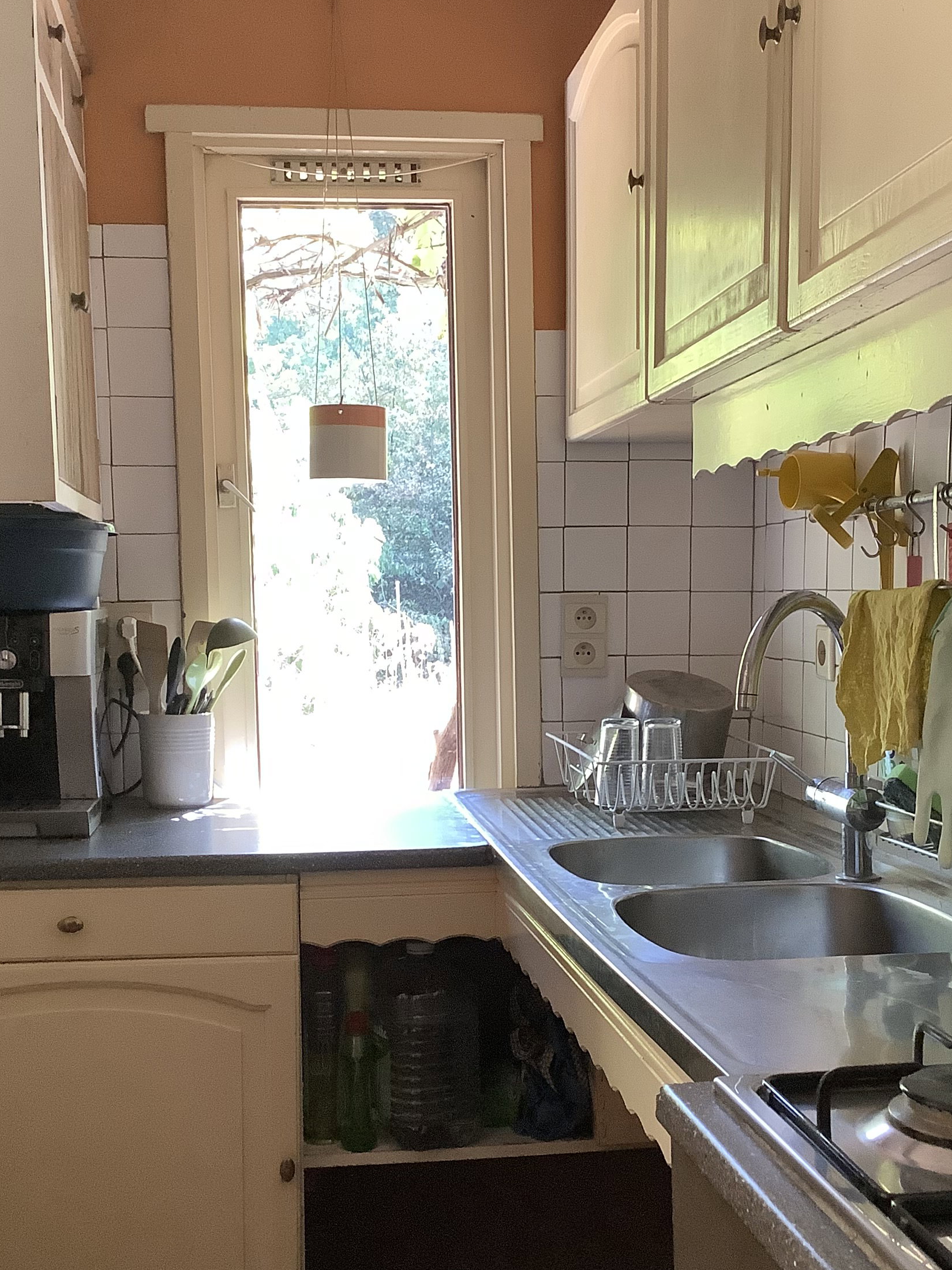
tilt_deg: -6.4
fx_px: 1687
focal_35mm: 46
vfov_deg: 41.0
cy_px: 776
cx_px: 480
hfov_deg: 31.5
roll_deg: +0.8
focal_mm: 3.3
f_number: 2.4
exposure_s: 1/60
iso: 250
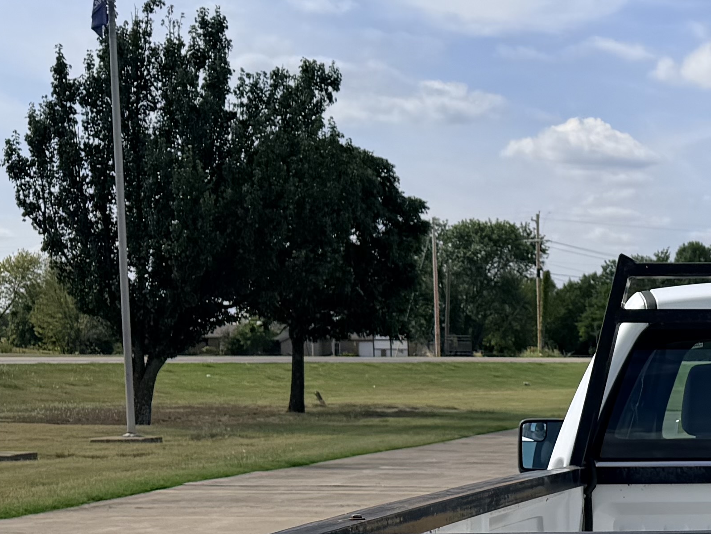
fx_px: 1767
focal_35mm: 86
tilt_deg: -0.5
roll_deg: -1.7
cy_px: 499
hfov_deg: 20.4
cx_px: 977
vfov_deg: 16.9
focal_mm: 6.76
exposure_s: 1/7353
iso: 80
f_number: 1.78
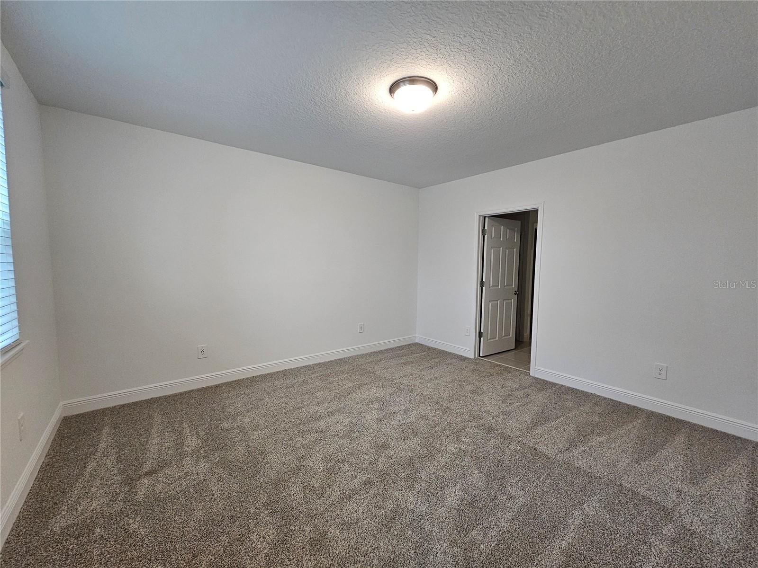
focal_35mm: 13
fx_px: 285
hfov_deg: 106.2
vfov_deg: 89.9
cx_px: 379
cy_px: 284
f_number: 2.2
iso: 320
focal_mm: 2.2
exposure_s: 1/60
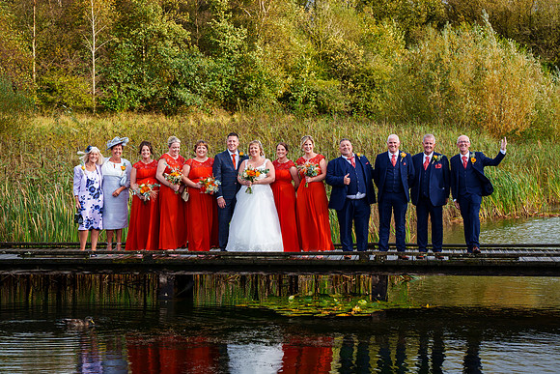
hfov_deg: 18.6
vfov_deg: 12.5
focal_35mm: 110
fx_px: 1707
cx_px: 270
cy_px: 148
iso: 250
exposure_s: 1/800
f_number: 4.5
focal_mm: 75
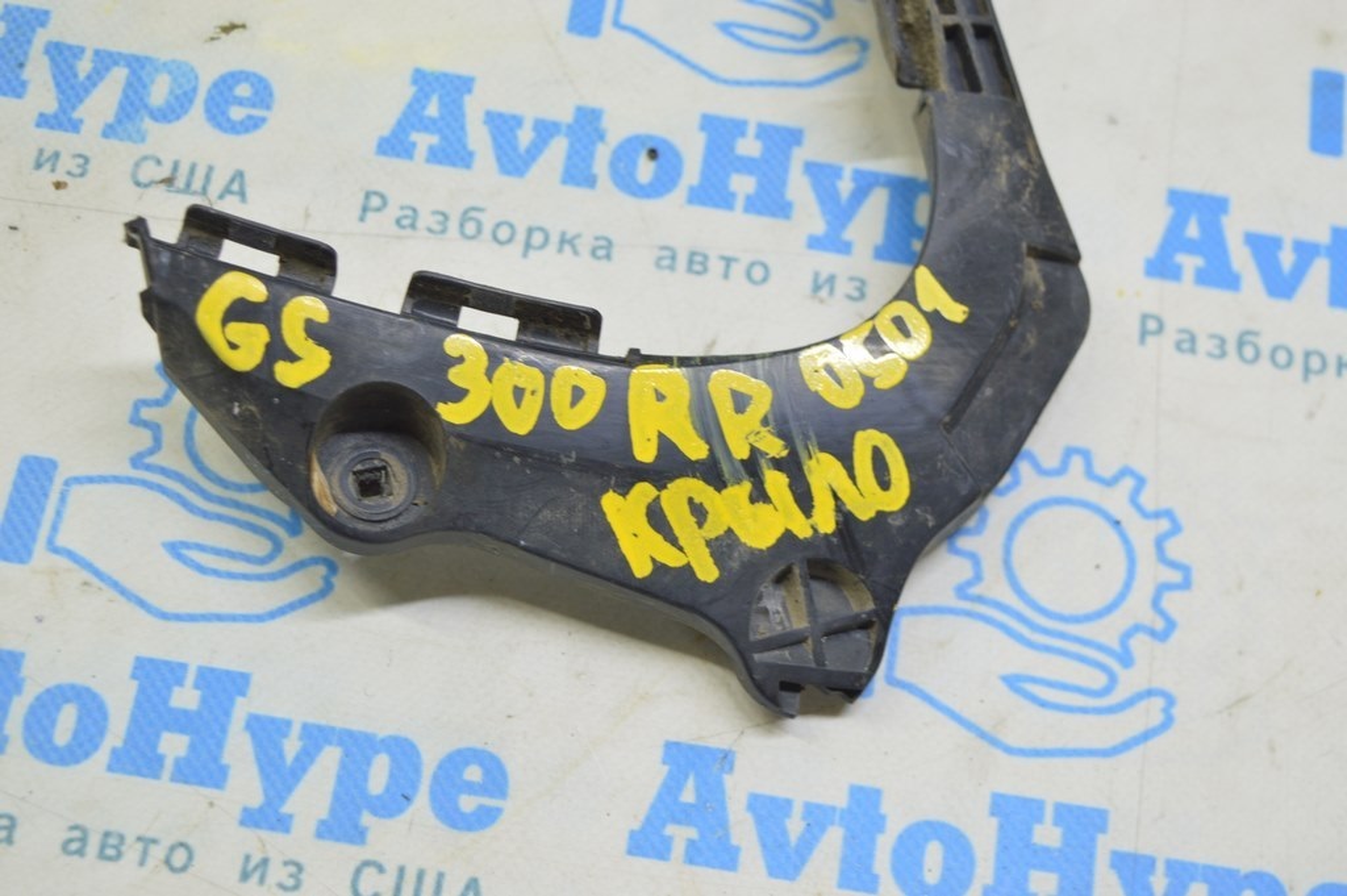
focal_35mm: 57
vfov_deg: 23.7
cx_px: 674
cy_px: 448
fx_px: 2131
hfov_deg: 35.1
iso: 400
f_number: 5.6
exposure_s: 1/20
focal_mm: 38
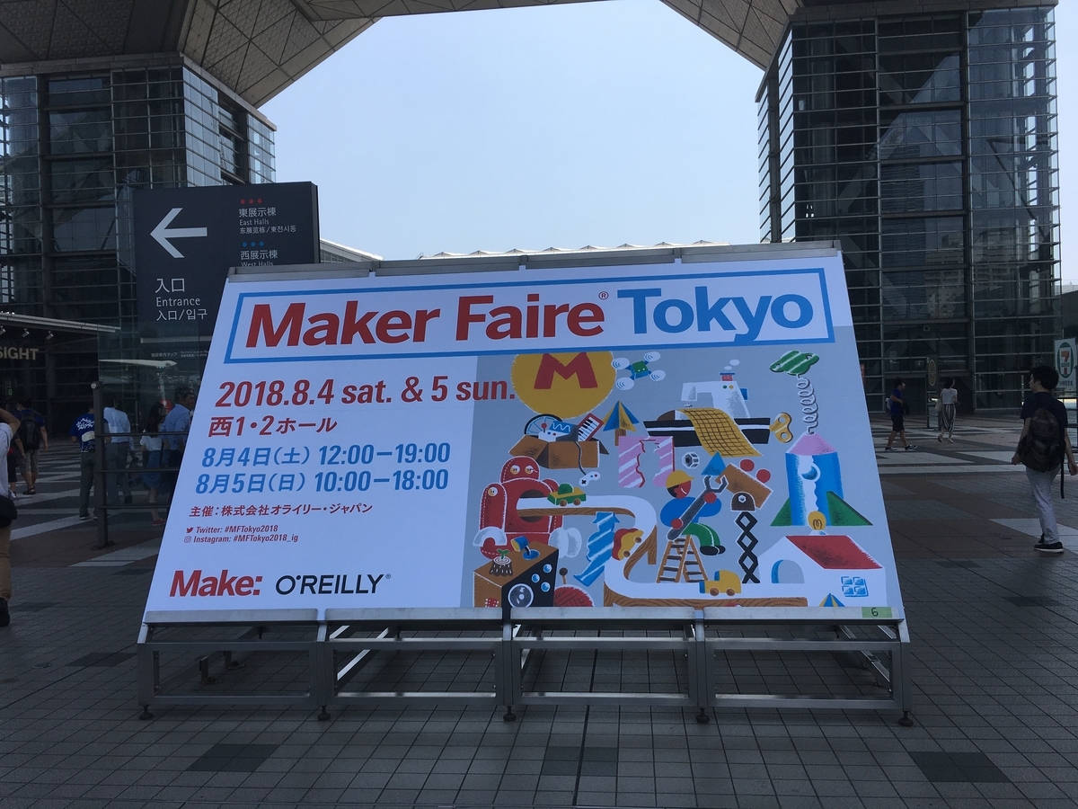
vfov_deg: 48.2
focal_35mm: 29
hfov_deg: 61.7
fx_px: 903
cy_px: 404
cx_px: 539
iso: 25
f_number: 2.2
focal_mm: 4.15
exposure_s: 1/1832
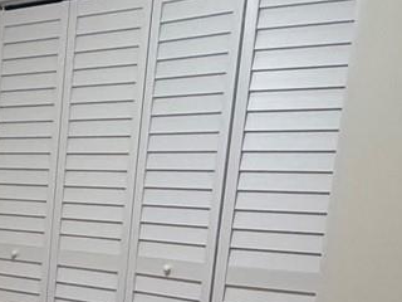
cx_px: -155
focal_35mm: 70
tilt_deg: -11.5
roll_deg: -2.2
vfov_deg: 20.1
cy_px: 330
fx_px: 813
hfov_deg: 23.6
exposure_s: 1/120
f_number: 2.2
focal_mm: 2.22
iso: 320
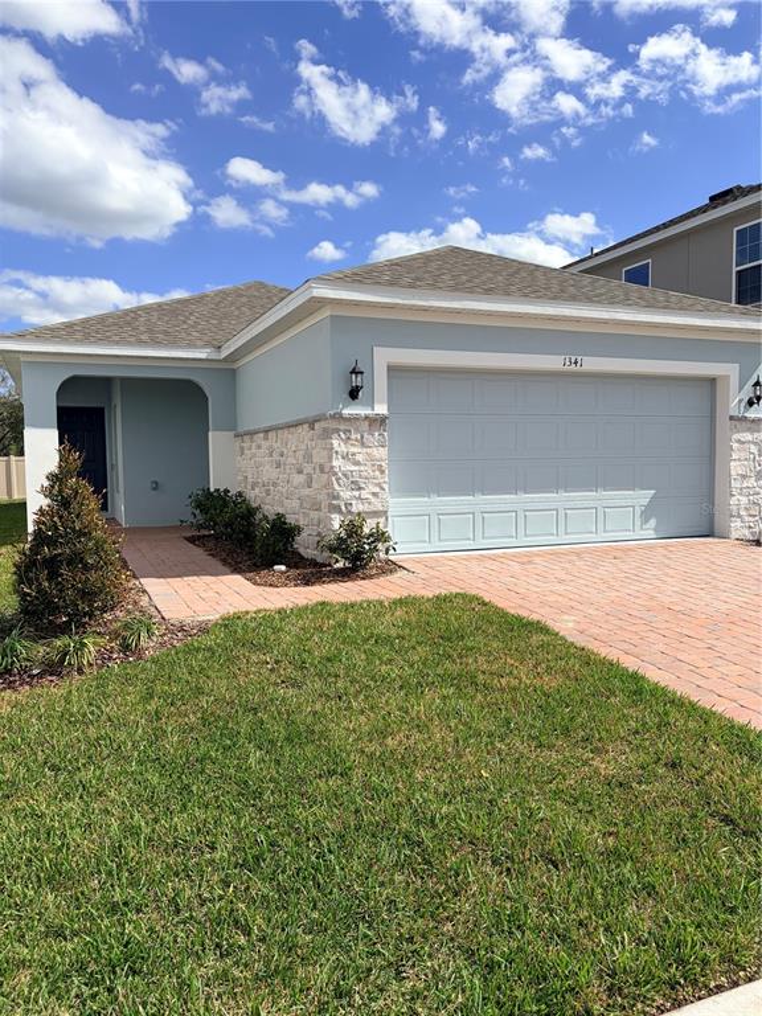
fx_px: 763
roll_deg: +0.8
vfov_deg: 67.3
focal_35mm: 26
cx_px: 381
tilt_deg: -2.4
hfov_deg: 53.1
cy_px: 508
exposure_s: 1/6993
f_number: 1.6
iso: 64
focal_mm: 5.96
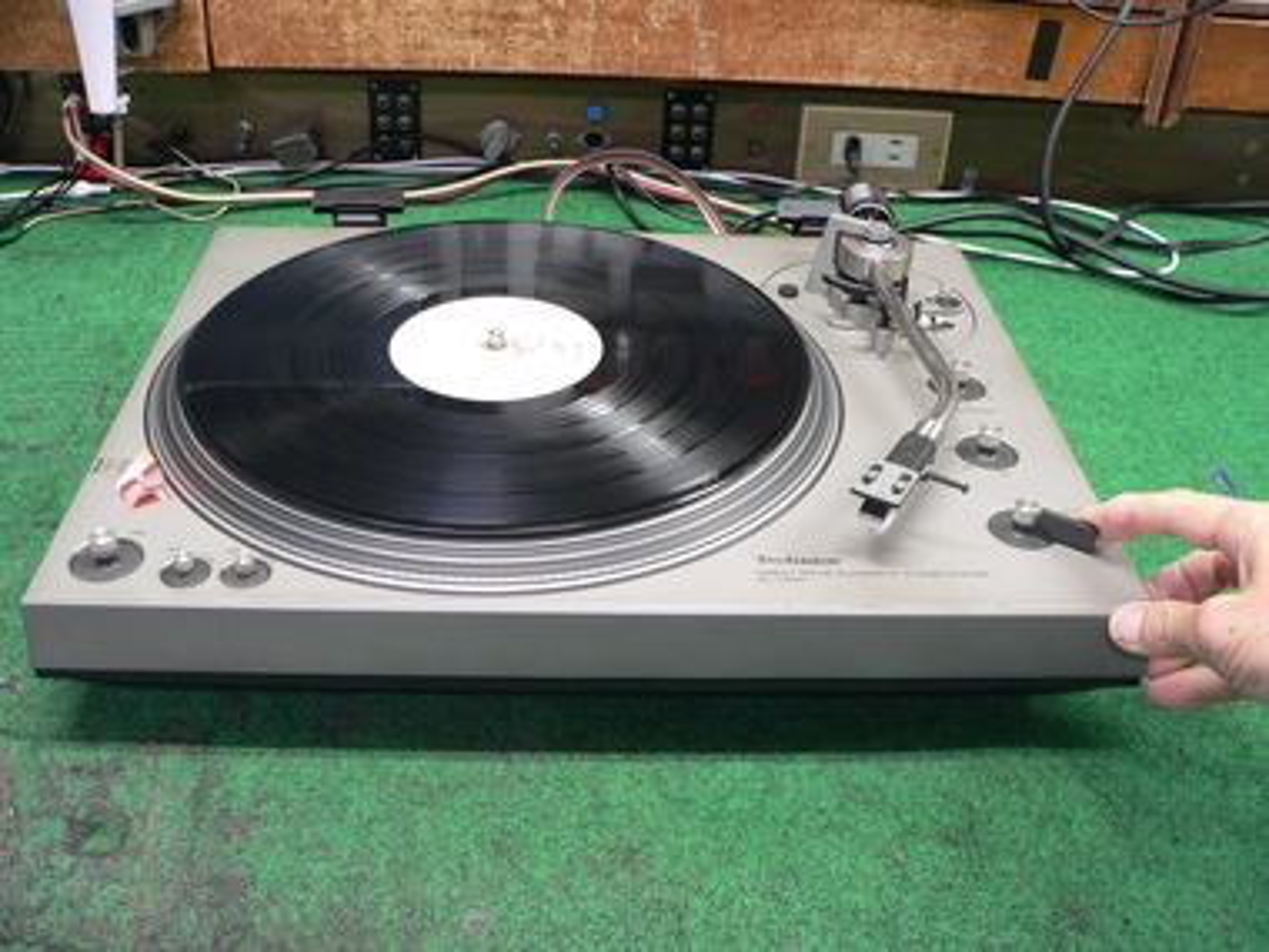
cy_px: 476
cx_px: 634
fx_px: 1320
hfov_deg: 51.4
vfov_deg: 39.7
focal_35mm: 36
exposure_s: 1/13
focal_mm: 6
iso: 200
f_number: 2.8
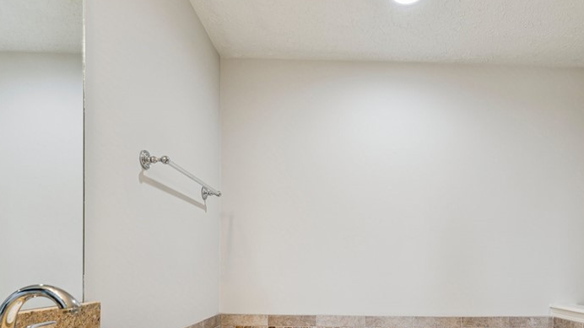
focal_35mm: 23
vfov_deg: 46.7
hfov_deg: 77.8
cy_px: 266
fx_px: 356
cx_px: 351
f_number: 5.6
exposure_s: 1/15
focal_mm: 14
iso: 200
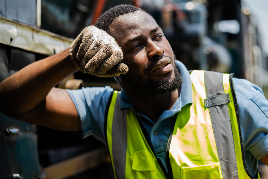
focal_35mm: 85
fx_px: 633
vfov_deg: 16.1
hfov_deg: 23.9
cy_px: 90
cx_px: 134
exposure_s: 1/500
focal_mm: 85
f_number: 4
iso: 200
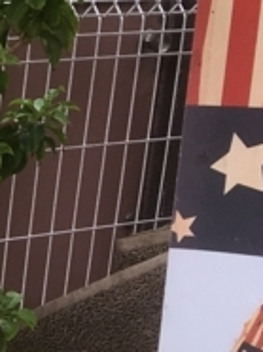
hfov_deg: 8.4
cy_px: 634
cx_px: -380
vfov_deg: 11.5
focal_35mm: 160
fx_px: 1625
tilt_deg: -22.4
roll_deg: -1.2
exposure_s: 1/260
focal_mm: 4.15
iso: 25
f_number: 2.2
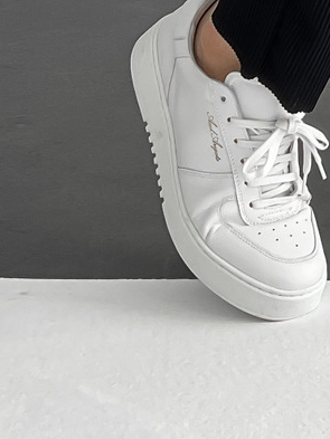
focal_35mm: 118
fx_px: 1499
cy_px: -305
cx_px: 569
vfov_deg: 14.9
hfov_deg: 11.7
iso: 16
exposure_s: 1/120
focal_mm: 3
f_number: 1.8
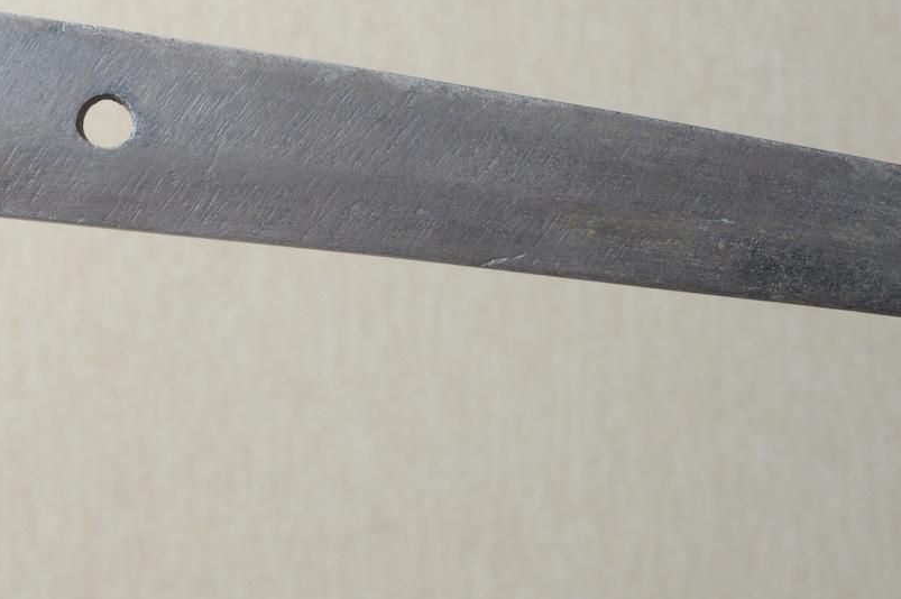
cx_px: 349
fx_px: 3401
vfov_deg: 10.0
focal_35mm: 136
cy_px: 87
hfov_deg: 15.1
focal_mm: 52
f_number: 11
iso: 400
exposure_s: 1/1.6
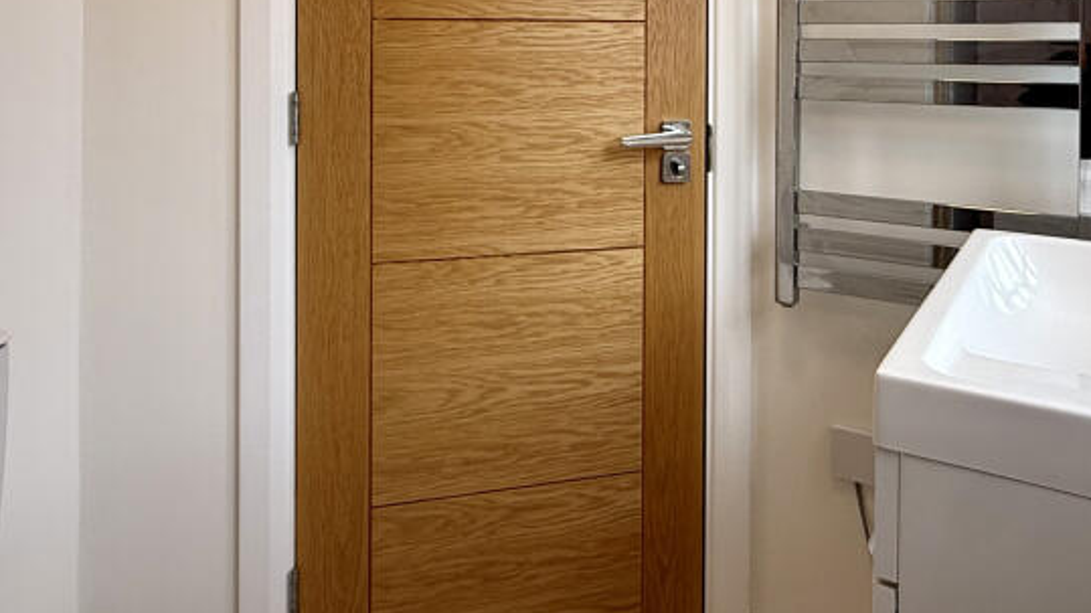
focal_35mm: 29
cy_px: 36
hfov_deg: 65.7
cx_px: 630
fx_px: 839
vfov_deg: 37.0
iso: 50
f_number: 2.2
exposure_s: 1/99
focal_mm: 2.22
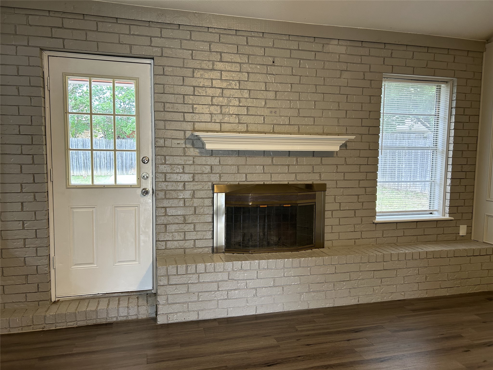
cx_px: 246
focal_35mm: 26
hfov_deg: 67.3
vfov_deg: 53.1
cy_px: 185
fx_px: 370
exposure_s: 1/60
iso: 100
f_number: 1.5
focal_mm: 5.7
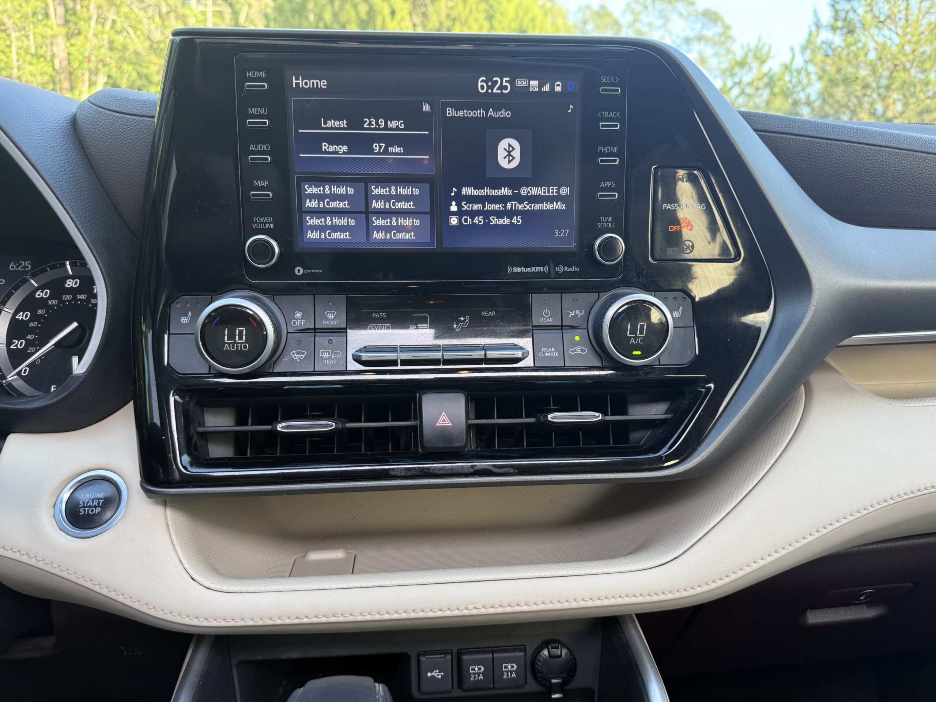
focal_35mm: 24
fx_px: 649
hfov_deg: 71.6
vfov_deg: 56.8
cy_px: 351
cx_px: 468
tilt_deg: -13.7
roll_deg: -0.2
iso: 125
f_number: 1.78
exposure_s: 1/121
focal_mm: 6.76
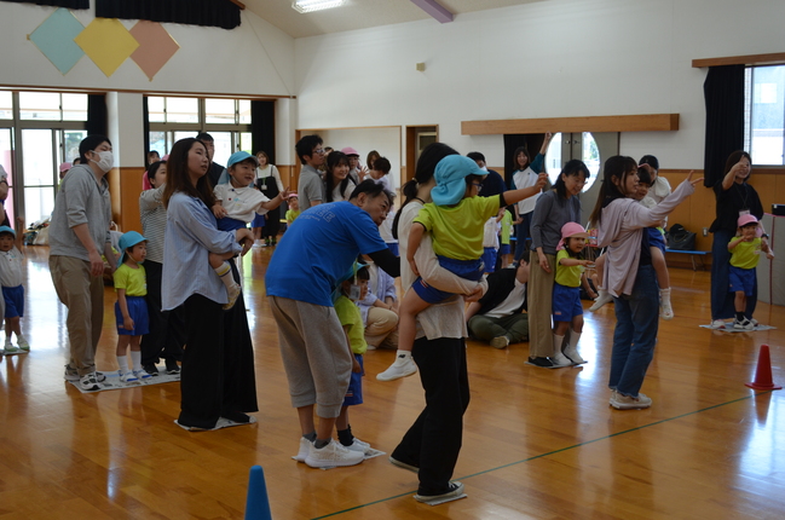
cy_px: 260
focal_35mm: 48
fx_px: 1045
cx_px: 392
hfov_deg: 41.2
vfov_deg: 28.0
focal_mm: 32
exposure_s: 1/80
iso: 400
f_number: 4.8
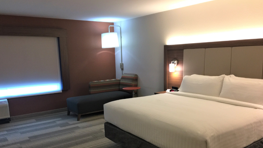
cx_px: 131
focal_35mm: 32
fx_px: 223
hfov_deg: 61.0
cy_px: 97
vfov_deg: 36.4
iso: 40
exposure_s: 1/15
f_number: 2.2
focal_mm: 4.15
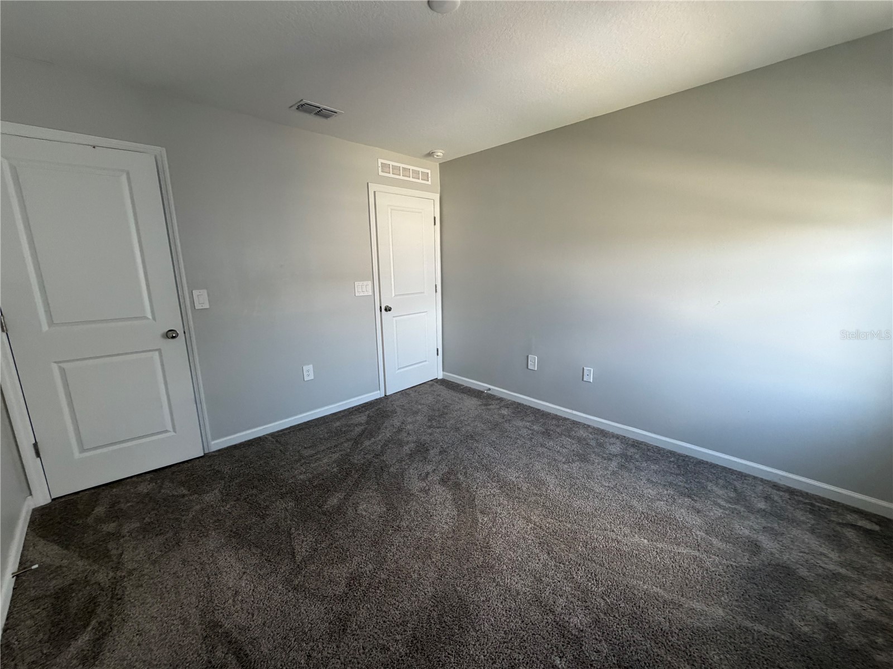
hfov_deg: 102.1
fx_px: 361
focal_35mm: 14
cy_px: 334
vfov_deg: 85.7
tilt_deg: -10.9
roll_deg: +1.0
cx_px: 446
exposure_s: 1/121
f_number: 2.2
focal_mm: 2.22
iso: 250
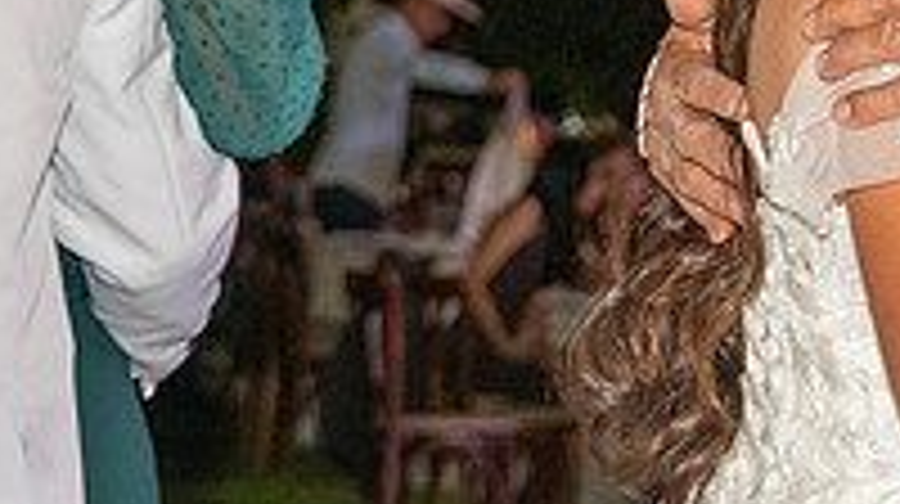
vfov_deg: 6.0
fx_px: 4792
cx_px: 1030
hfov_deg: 10.6
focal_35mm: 201
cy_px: -137
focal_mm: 66
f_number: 6
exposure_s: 1/200
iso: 2000
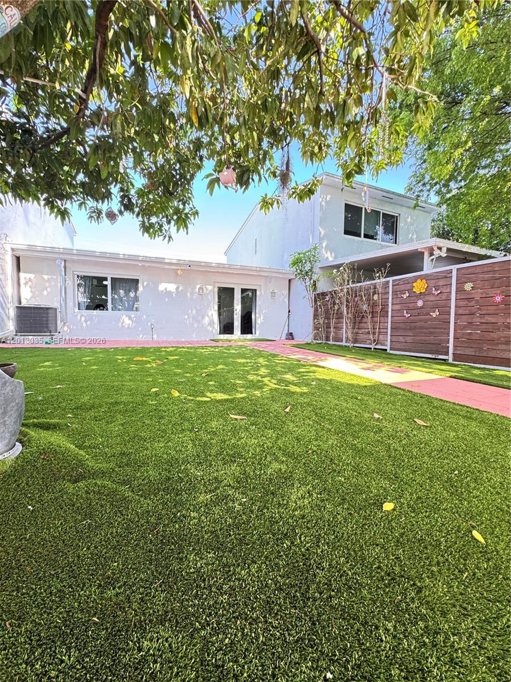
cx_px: 256
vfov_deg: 102.1
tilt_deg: -3.2
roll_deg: -0.3
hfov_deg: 85.7
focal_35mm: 14
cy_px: 341
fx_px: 276
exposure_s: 1/99
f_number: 2.2
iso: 125
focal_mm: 2.22
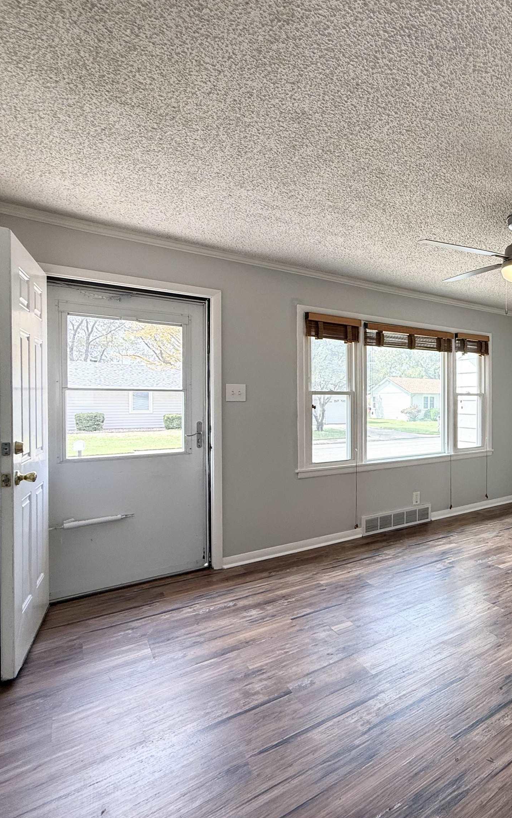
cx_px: 499
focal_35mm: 20
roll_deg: -0.2
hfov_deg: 49.9
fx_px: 446
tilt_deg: -0.9
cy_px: 408
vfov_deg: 85.1
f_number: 2.2
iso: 64
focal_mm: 2.22
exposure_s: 1/170
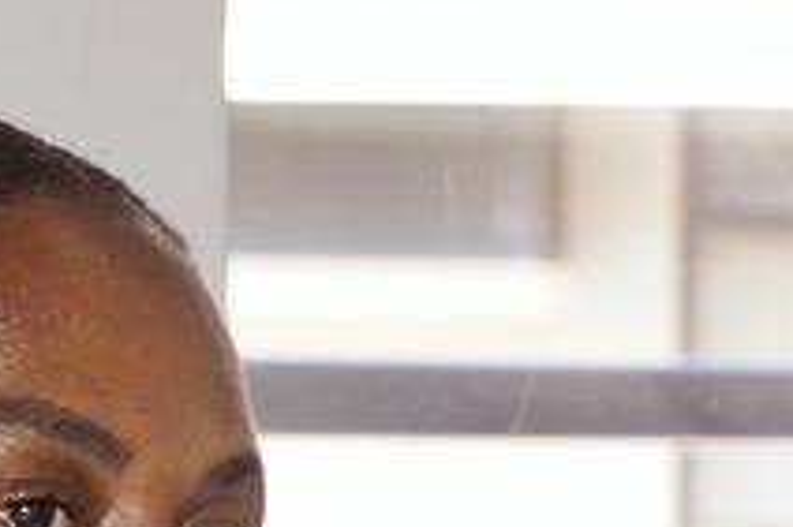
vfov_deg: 3.5
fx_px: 8452
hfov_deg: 5.4
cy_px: 1009
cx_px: 864
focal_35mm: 384
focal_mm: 50
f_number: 5.6
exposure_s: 1/80
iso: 250
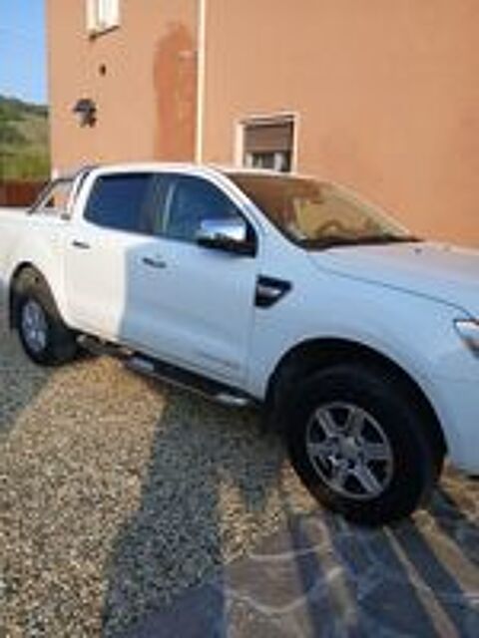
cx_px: 240
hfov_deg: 53.1
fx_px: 480
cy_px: 319
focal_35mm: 26
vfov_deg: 67.3
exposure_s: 1/328
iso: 20
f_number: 1.8
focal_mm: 3.98
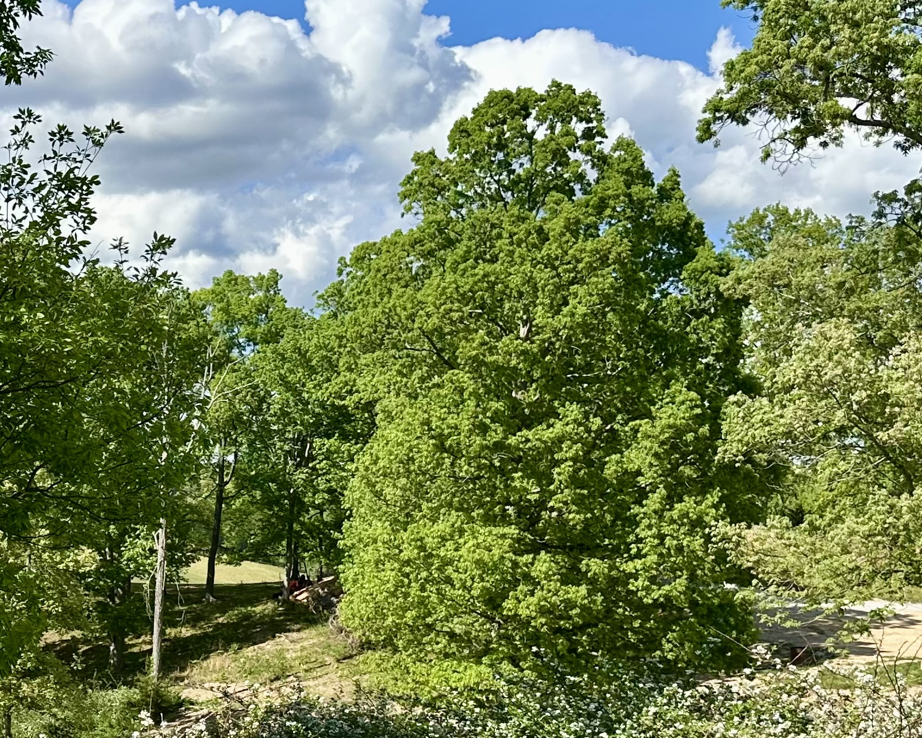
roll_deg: -1.0
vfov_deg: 24.2
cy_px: 684
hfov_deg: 28.7
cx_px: -30
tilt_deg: -5.6
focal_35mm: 61
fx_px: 1665
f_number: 1.78
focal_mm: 6.86
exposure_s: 1/2882
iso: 80
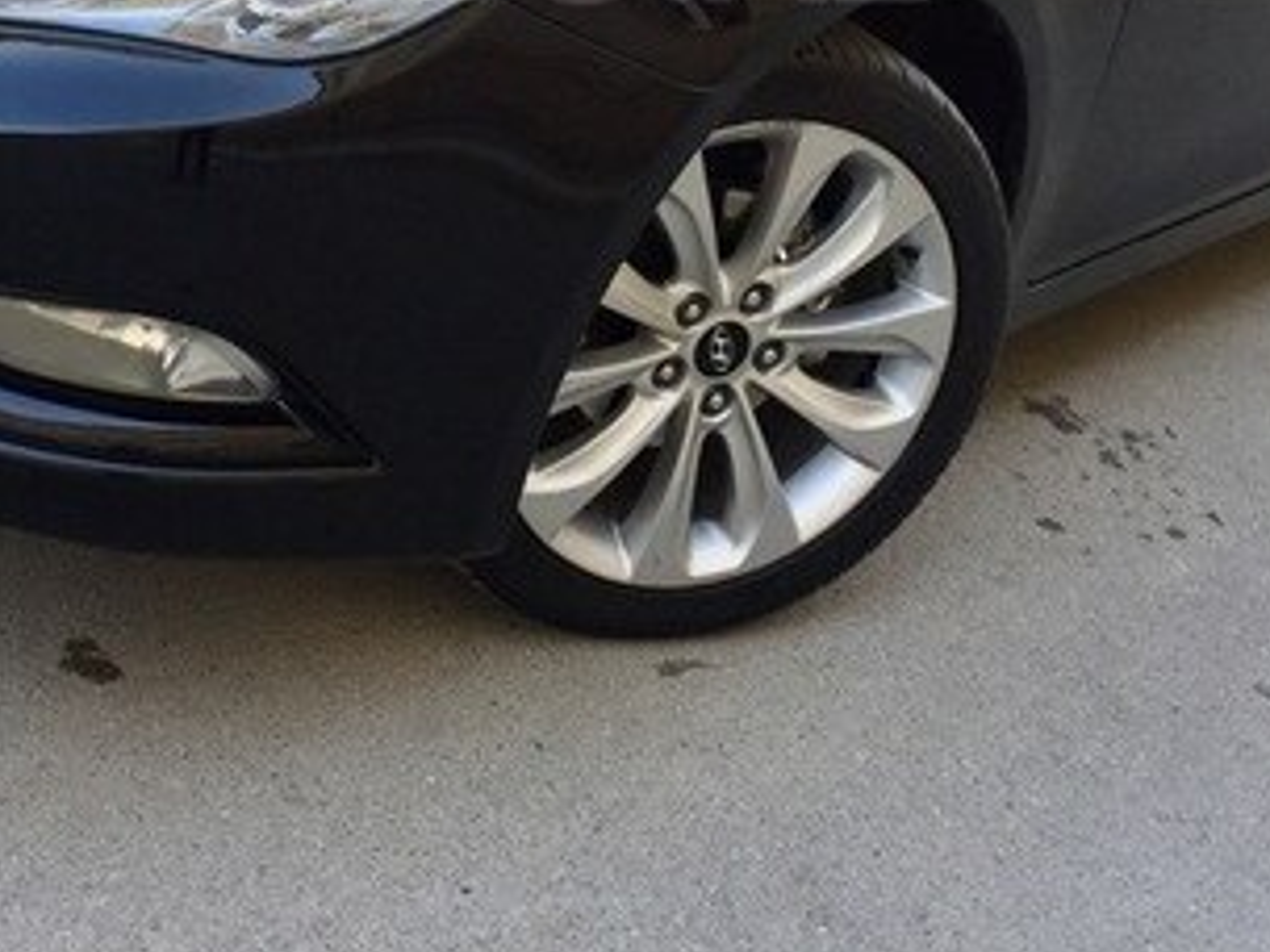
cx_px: 501
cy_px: -61
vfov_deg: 22.2
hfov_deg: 30.6
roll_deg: -16.3
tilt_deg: -15.7
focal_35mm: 63
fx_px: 2311
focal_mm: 4.15
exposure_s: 1/145
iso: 32
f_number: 2.2
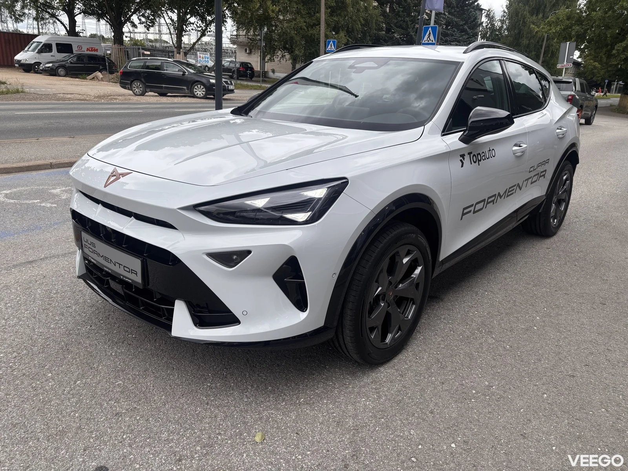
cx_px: 314
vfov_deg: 53.1
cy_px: 236
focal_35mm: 26
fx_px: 472
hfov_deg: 67.3
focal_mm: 5.96
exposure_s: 1/1164
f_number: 1.6
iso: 50
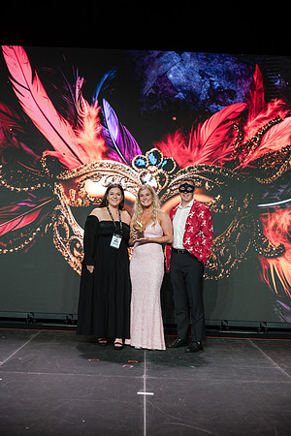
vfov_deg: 39.6
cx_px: 146
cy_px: 218
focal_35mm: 50
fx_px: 606
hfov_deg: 27.0
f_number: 2.8
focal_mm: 50
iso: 800
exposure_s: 1/160
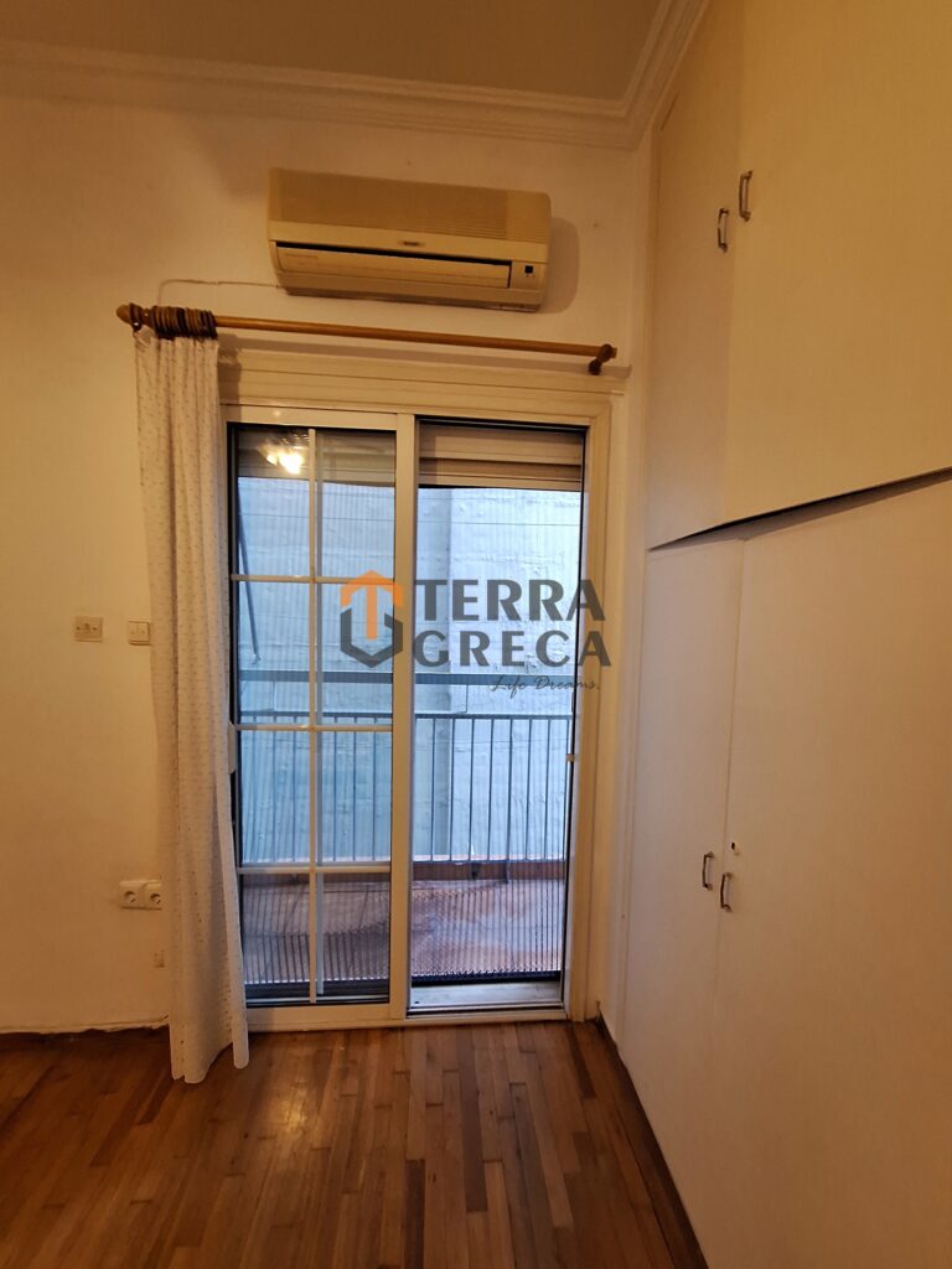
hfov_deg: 89.9
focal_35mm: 13
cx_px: 476
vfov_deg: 106.2
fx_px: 477
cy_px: 634
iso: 250
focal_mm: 1.74
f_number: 2.2
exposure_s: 1/25
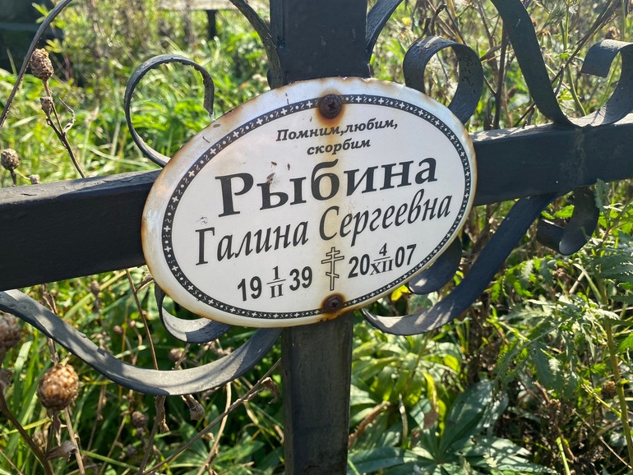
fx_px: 494
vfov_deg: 51.4
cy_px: 230
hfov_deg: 65.3
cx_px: 317
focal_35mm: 27
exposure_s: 1/698
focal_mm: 4.25
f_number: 1.8
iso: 32
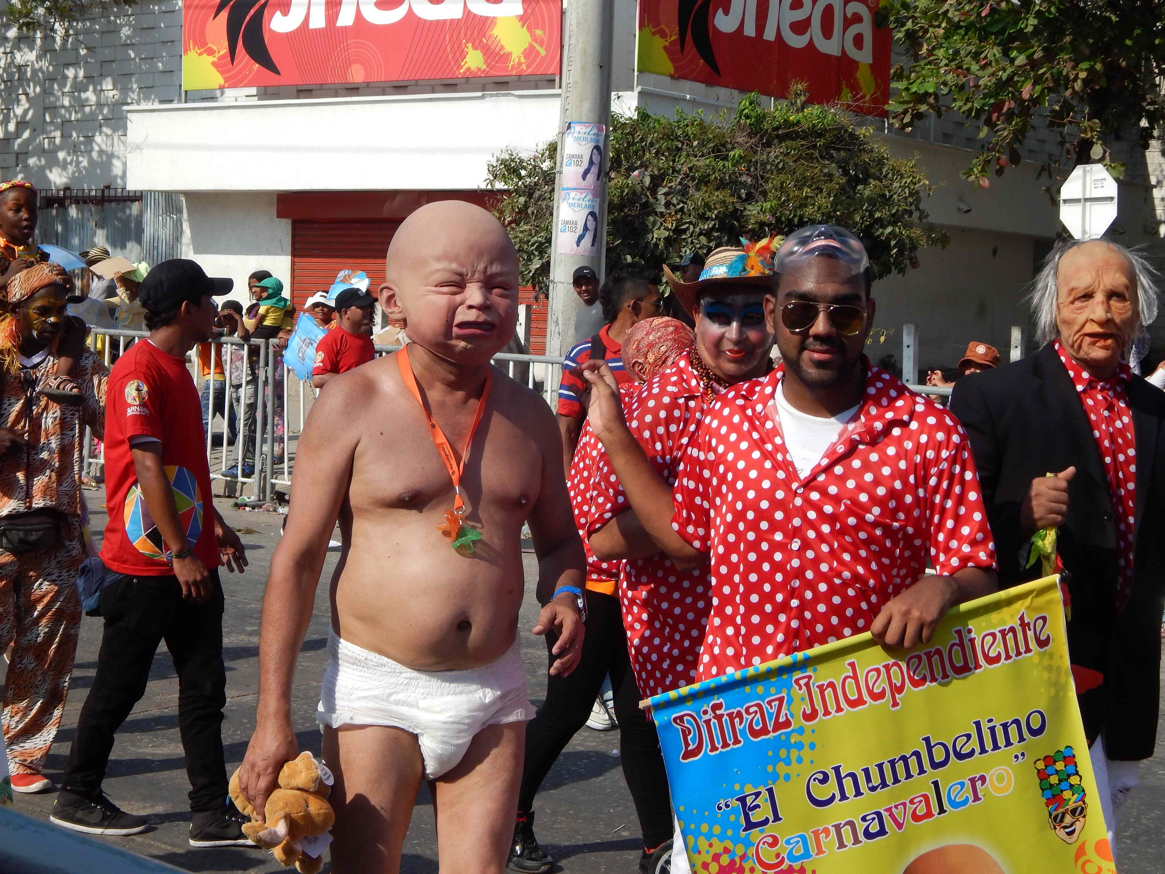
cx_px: 582
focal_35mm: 61
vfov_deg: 24.0
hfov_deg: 31.7
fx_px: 2053
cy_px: 437
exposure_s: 1/1500
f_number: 4
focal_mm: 10.9
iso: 125
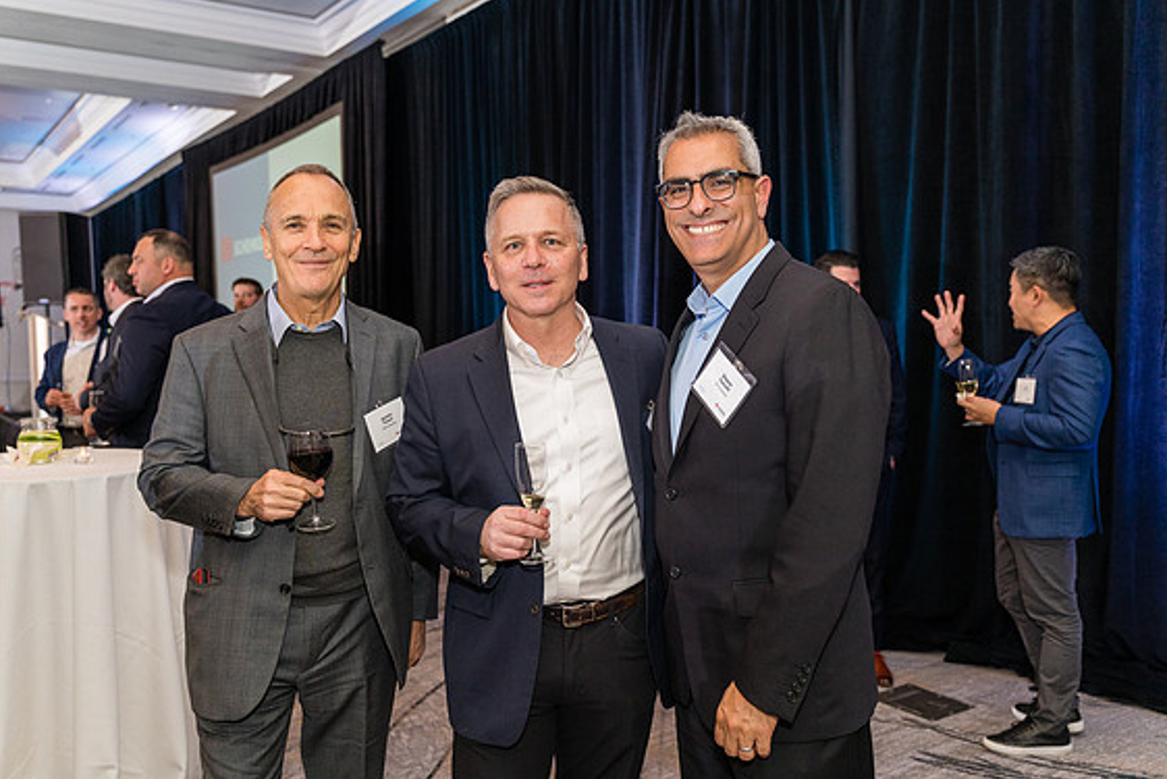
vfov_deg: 41.1
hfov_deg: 58.7
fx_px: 1038
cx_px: 579
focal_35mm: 32
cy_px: 398
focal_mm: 31
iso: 1600
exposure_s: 1/200
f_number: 3.5
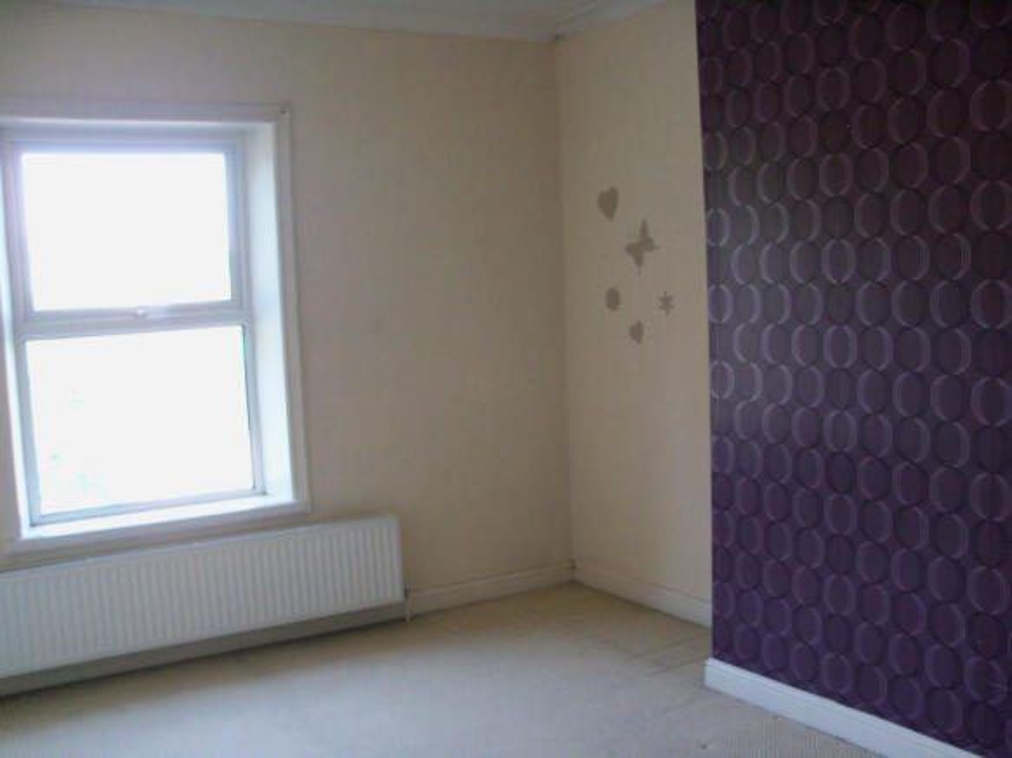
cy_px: 379
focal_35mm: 35
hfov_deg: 52.6
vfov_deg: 40.7
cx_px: 506
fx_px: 1023
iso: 160
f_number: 3
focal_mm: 6.3
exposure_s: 1/30
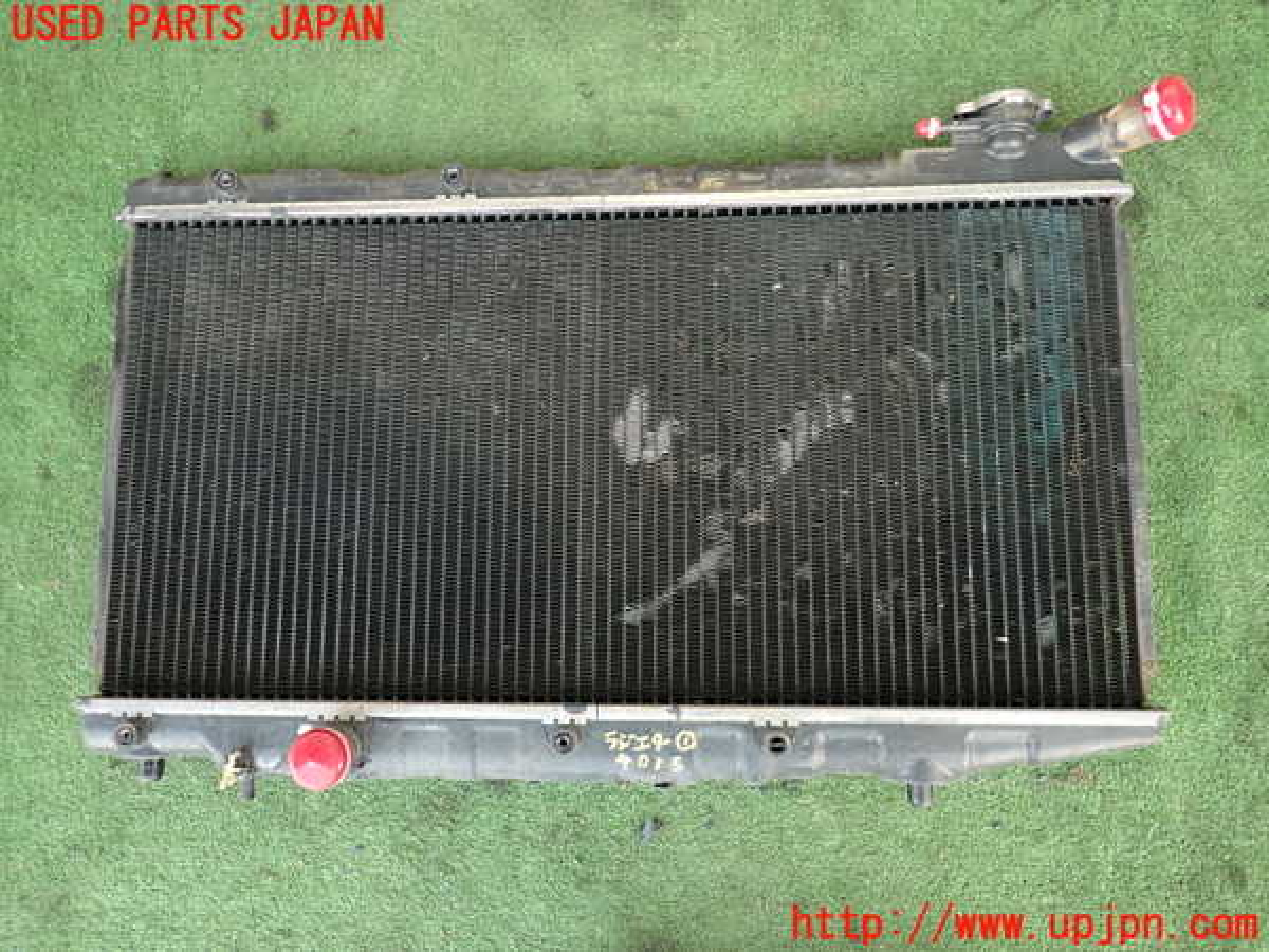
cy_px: 476
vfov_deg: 54.9
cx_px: 634
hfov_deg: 69.4
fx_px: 916
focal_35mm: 25
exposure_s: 1/60
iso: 100
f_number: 2
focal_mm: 4.5
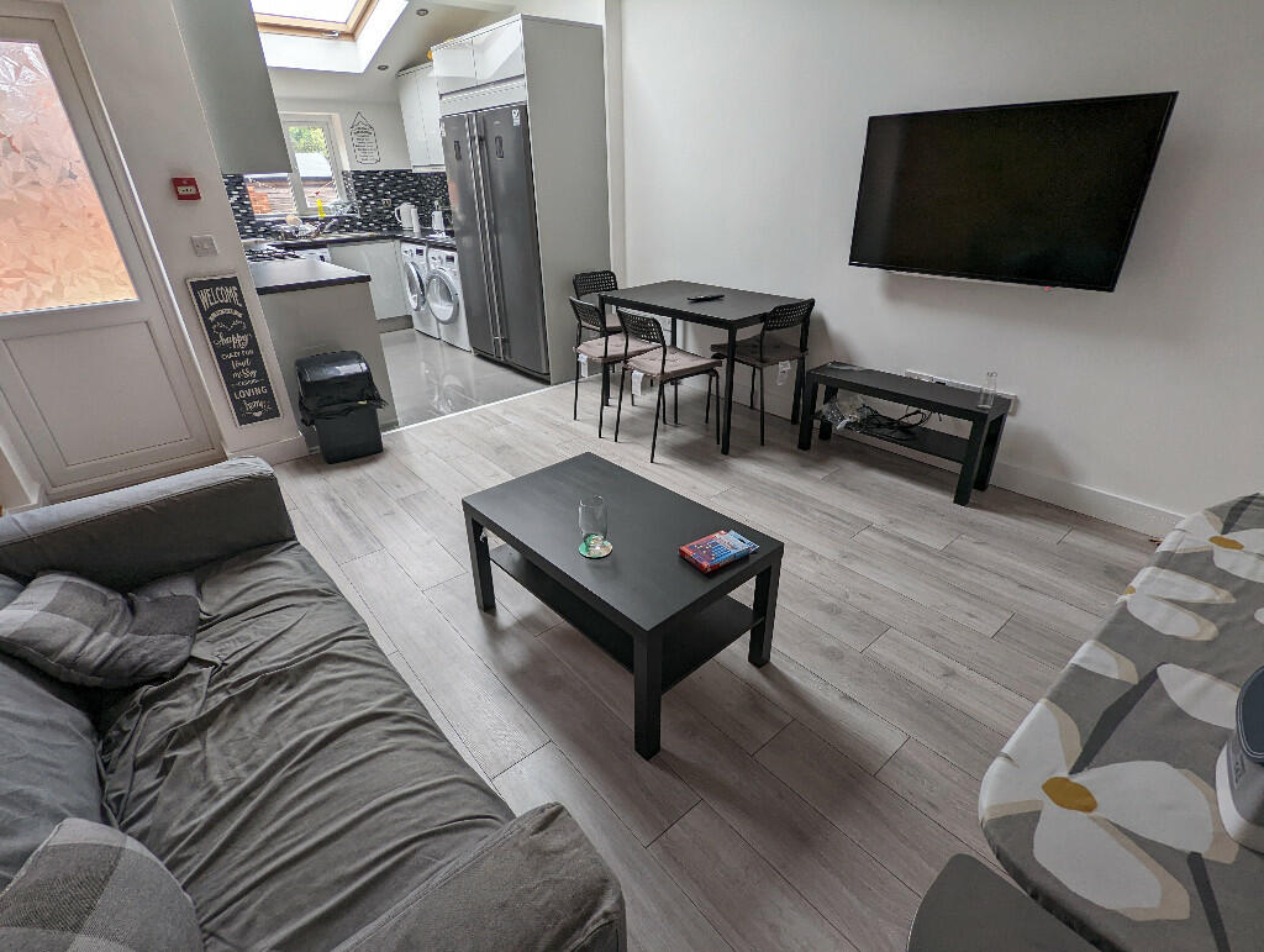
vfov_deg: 78.2
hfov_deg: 94.4
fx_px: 585
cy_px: 476
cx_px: 632
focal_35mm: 16
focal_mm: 2.35
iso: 49
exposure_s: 1/42.9
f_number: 2.2
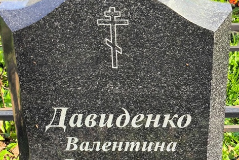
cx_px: 151
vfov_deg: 15.3
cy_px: 150
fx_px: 584
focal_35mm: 88
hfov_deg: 23.1
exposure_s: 1/364
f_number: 1.7
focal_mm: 4.71
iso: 50
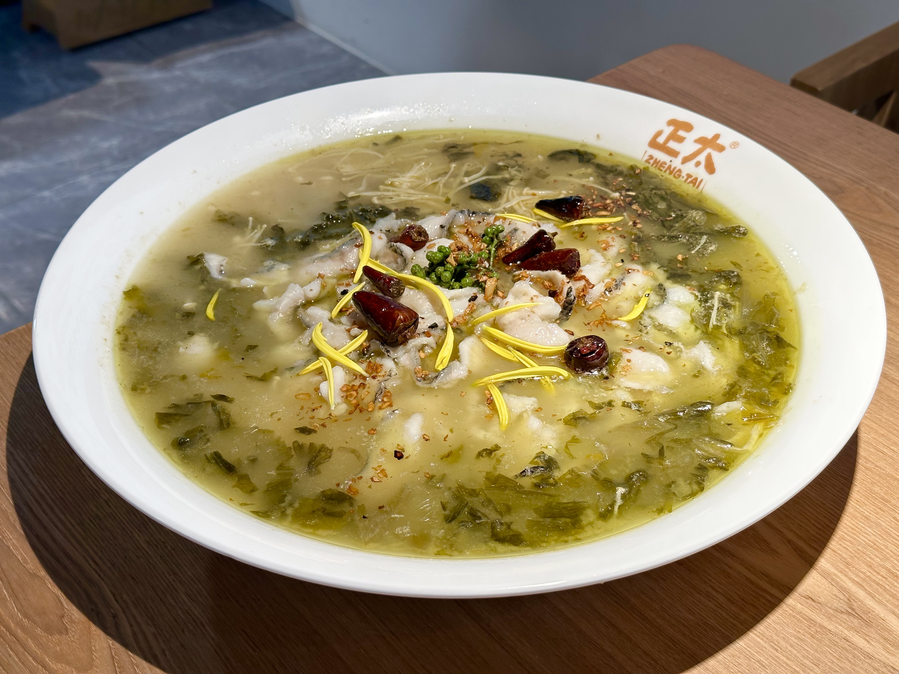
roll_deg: +0.6
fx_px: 1247
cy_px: 337
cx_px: 450
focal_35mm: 48
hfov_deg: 39.7
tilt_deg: -40.0
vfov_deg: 30.3
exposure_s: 1/60
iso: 50
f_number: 1.78
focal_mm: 6.86
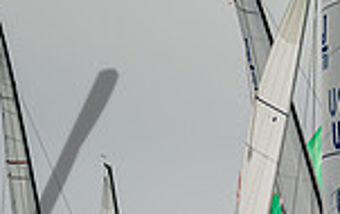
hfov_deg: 2.5
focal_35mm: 842
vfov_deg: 1.6
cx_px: 324
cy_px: 474
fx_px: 7817
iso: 400
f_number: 6.3
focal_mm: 180
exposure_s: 1/3200
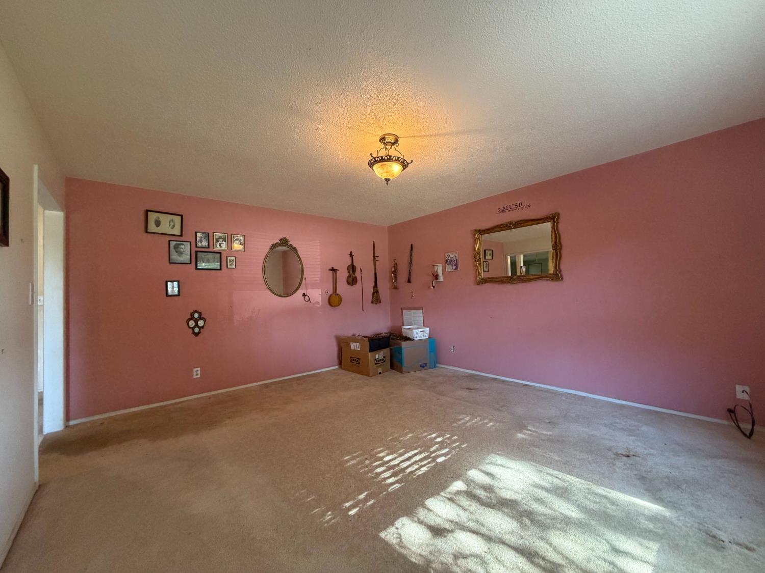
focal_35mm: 14
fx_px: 309
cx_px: 382
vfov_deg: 85.7
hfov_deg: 102.1
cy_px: 286
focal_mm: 2.22
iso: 250
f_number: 2.2
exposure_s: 1/60
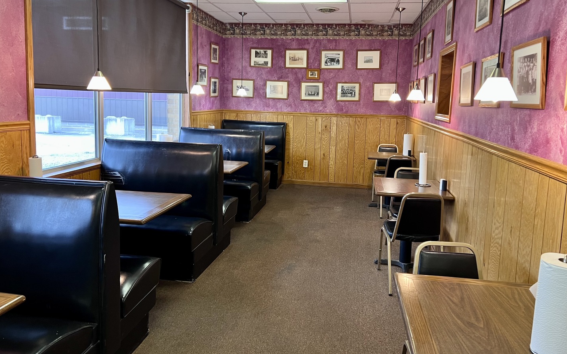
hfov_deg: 66.5
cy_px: 145
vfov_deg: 44.4
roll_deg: -1.5
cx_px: 287
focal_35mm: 28
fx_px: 433
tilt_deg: -6.7
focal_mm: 5.7
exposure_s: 1/60
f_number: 1.5
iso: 200
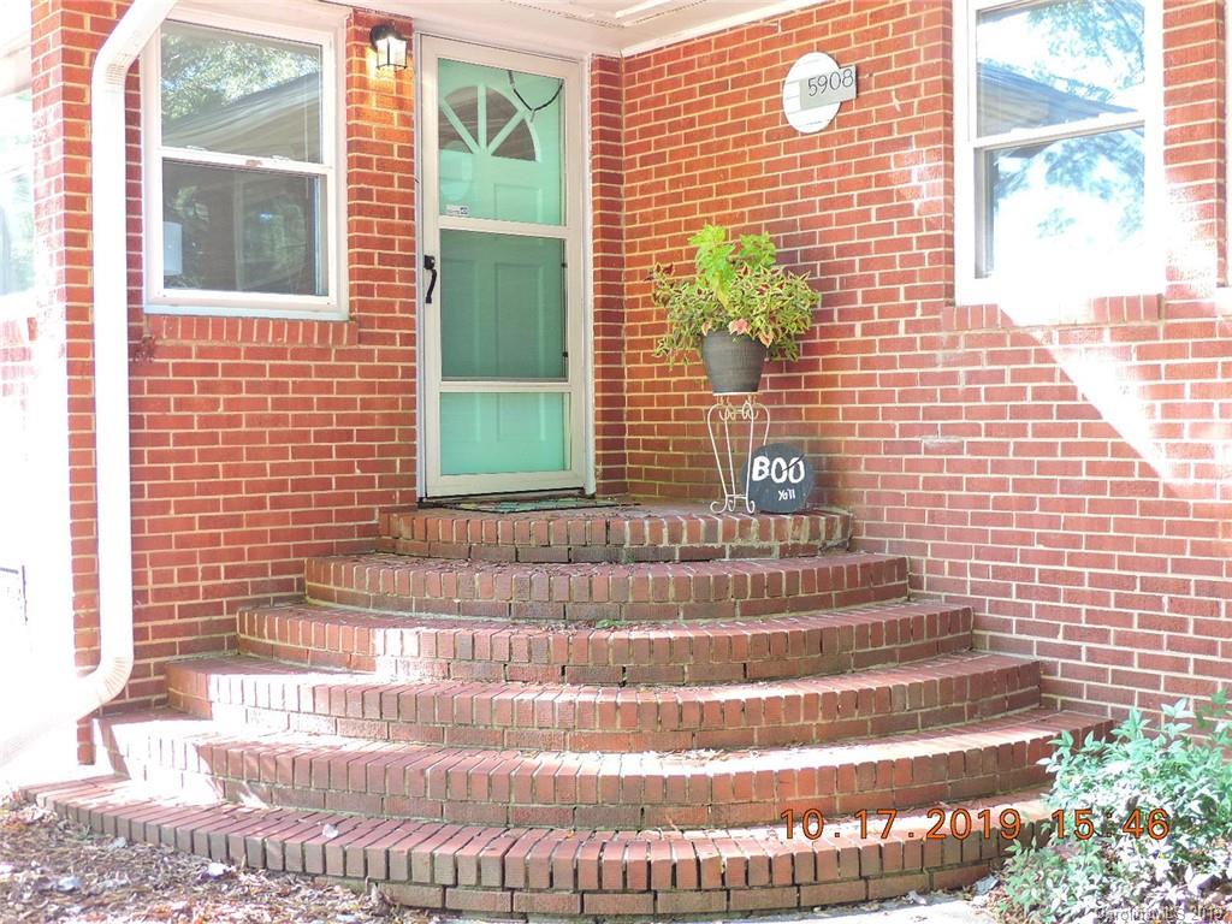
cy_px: 462
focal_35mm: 43
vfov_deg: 33.6
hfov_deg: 43.9
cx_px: 616
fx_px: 1530
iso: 400
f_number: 3.4
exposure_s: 1/40
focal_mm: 7.6
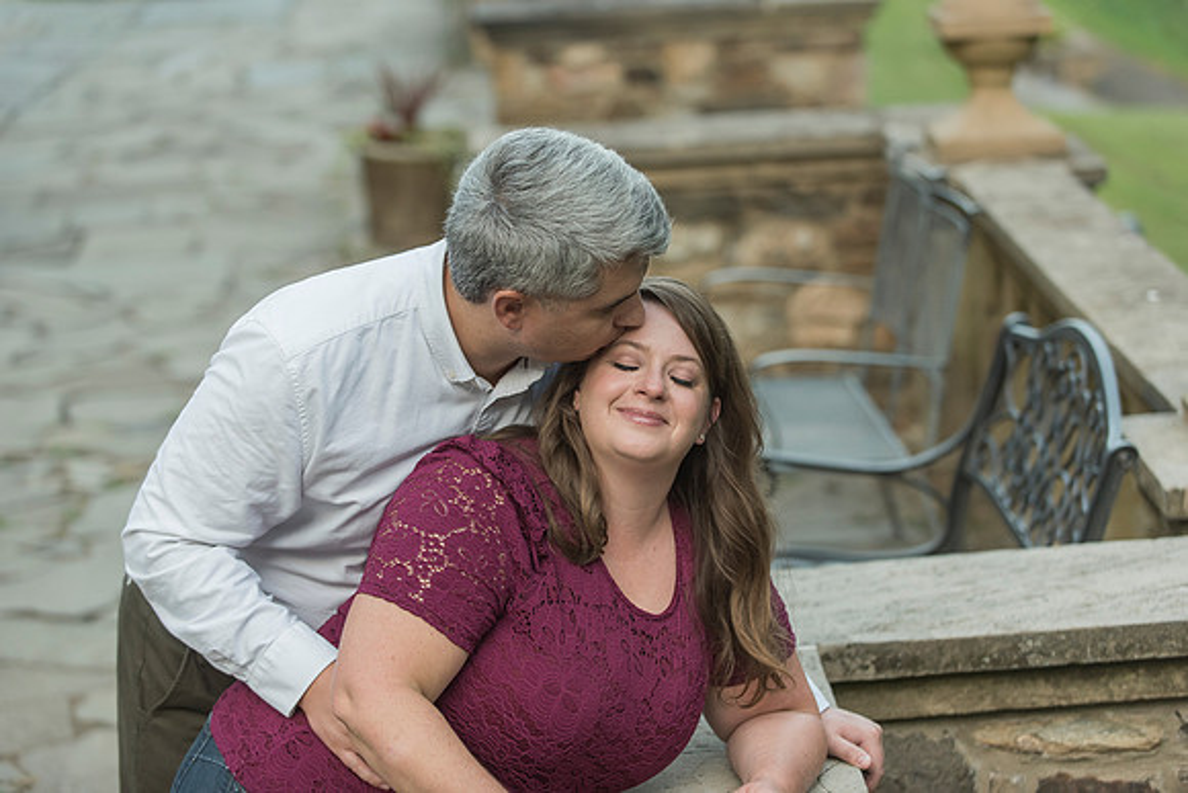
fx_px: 3360
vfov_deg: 13.5
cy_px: 381
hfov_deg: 20.0
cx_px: 617
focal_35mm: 102
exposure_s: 1/640
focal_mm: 98
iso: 800
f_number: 3.2
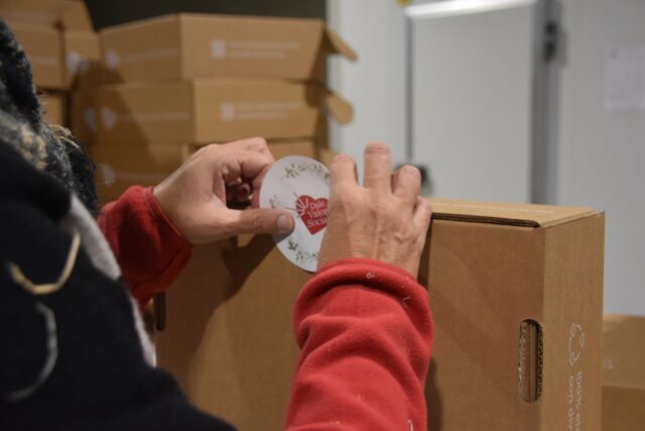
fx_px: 860
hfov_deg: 41.1
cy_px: 216
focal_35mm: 48
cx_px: 322
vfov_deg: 28.1
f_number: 4.2
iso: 800
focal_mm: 32
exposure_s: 1/60
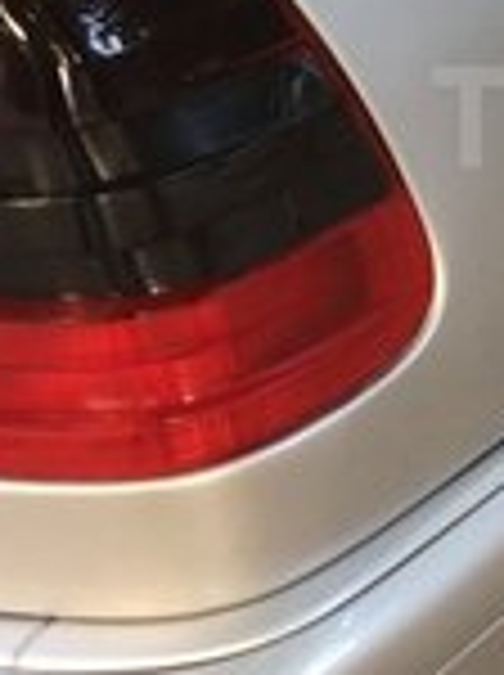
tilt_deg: -22.1
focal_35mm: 96
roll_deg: +0.6
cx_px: 778
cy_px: 117
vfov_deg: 20.2
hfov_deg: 14.3
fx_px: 1869
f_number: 2.2
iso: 40
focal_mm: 4.15
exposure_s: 1/50
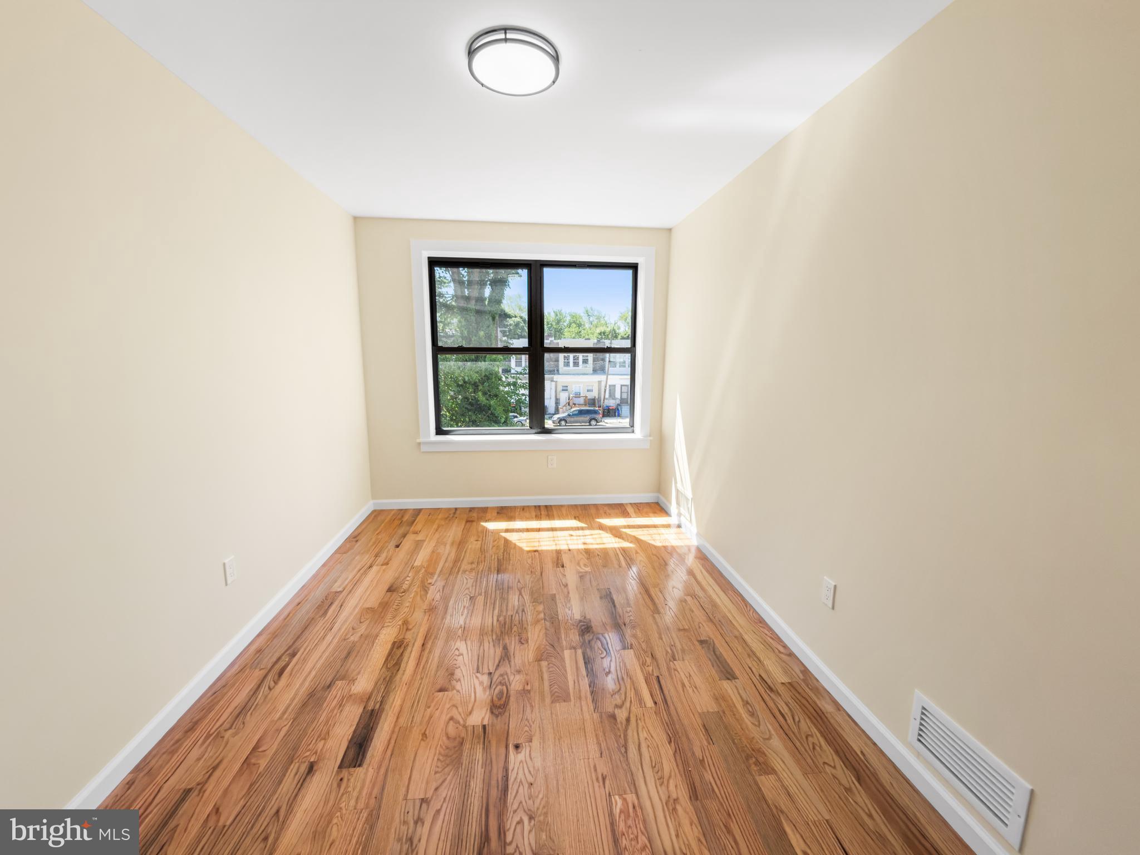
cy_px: 428
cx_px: 570
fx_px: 461
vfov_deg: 85.7
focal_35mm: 14
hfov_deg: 102.1
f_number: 2.2
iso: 32
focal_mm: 2.22
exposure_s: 1/160
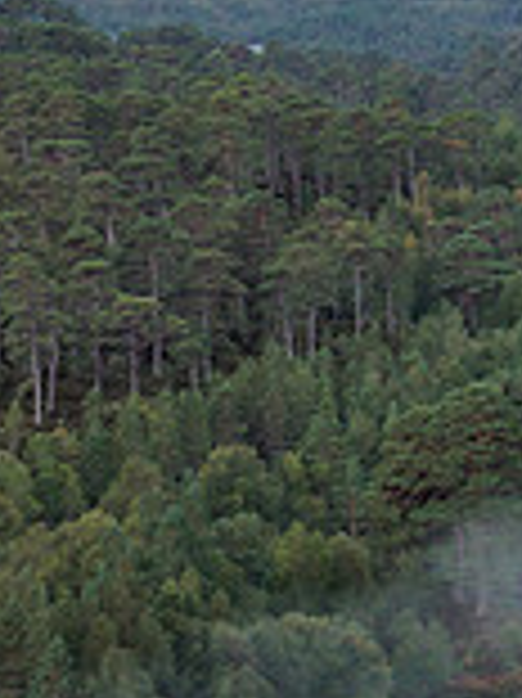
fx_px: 4510
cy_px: -1
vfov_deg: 8.8
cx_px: 1228
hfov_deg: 6.3
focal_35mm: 224
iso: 200
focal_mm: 30
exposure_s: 1/8
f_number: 7.1
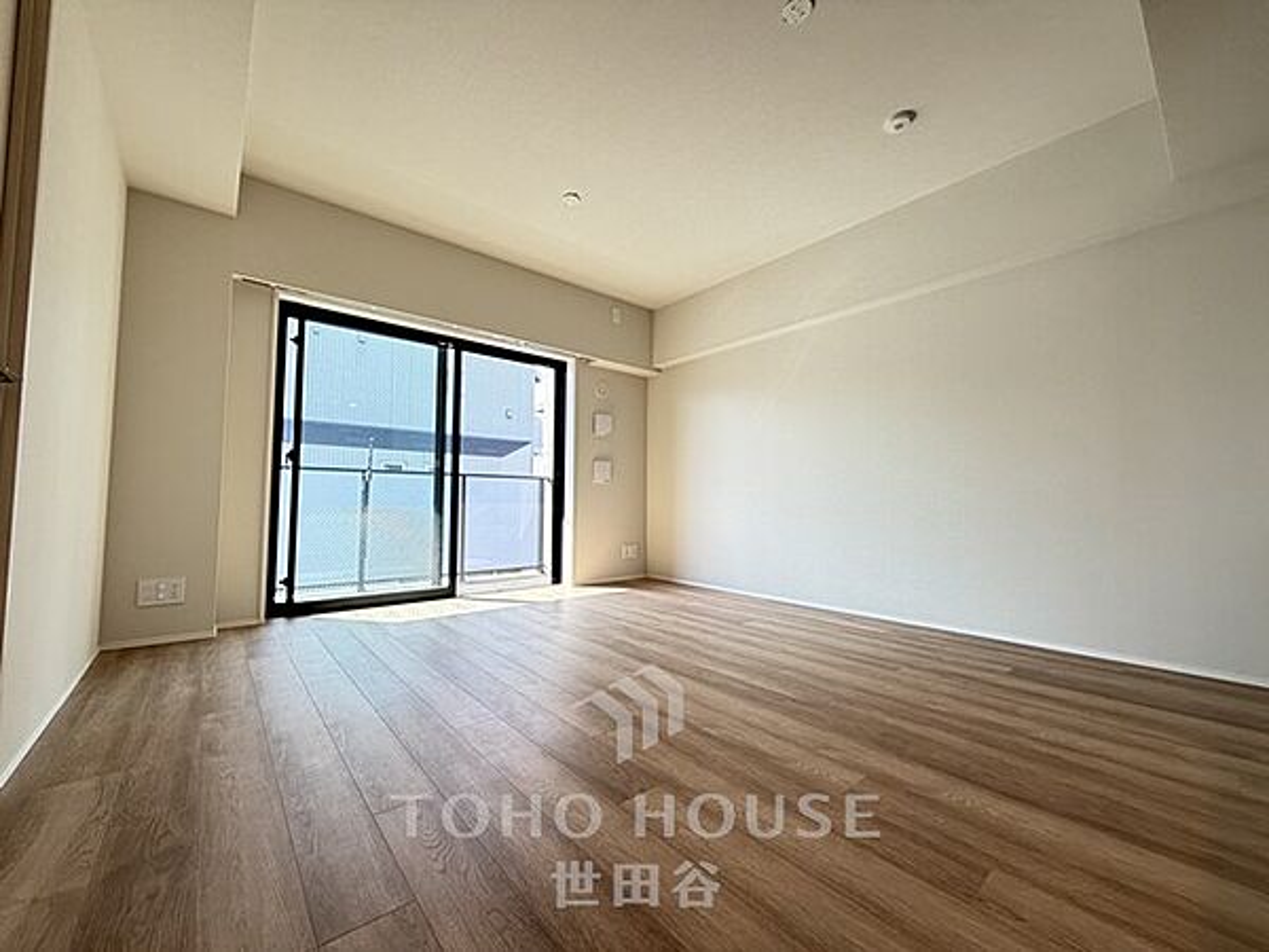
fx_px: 513
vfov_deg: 85.7
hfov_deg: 102.1
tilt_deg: +3.2
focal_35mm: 14
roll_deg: +0.1
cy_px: 476
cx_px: 634
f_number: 2.2
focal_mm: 2.22
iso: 200
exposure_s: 1/121
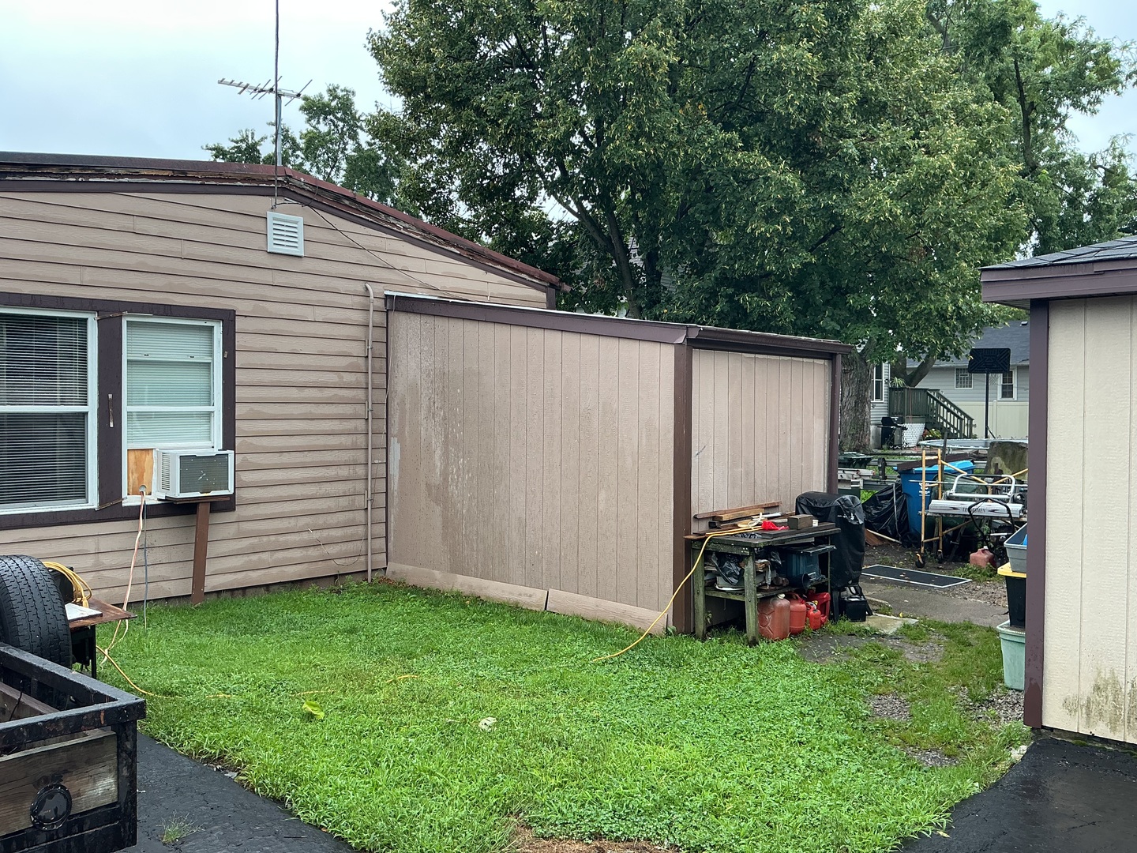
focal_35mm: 29
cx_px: 568
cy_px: 426
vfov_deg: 48.2
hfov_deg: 61.7
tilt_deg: -0.9
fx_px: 953
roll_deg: +0.3
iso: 20
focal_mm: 3
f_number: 1.8
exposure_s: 1/120
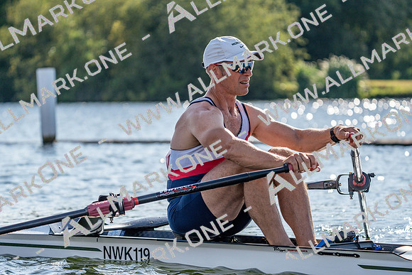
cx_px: 206
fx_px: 2347
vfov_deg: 6.7
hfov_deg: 10.0
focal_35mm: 205
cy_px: 138
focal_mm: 205
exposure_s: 1/1600
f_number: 5.6
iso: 250
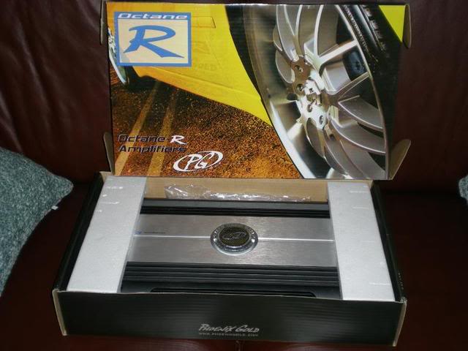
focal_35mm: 44
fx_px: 595
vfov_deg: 32.9
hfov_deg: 42.9
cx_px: 234
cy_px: 176
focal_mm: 7.4
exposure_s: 1/60
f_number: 3.5
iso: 50
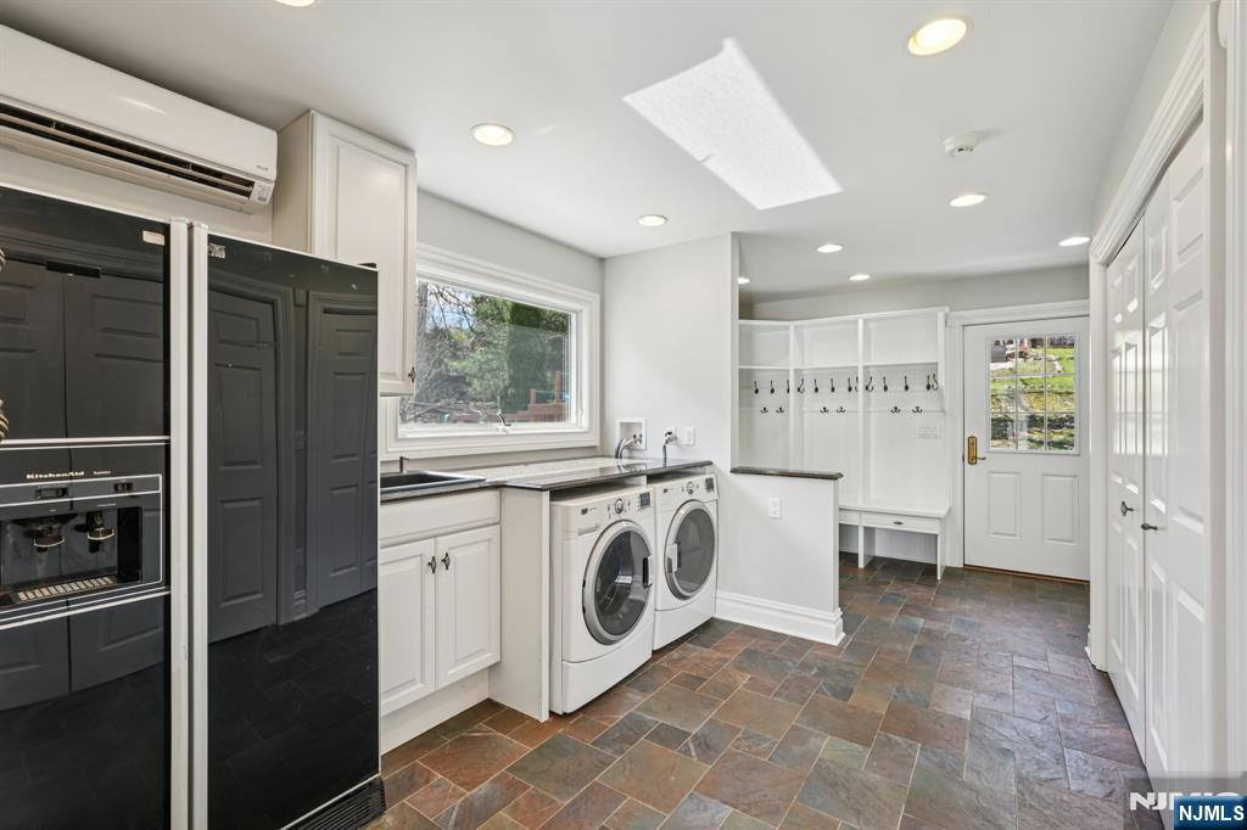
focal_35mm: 16
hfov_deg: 95.0
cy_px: 415
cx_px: 624
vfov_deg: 72.0
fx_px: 571
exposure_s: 1/30
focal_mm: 16.5
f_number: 9
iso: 400
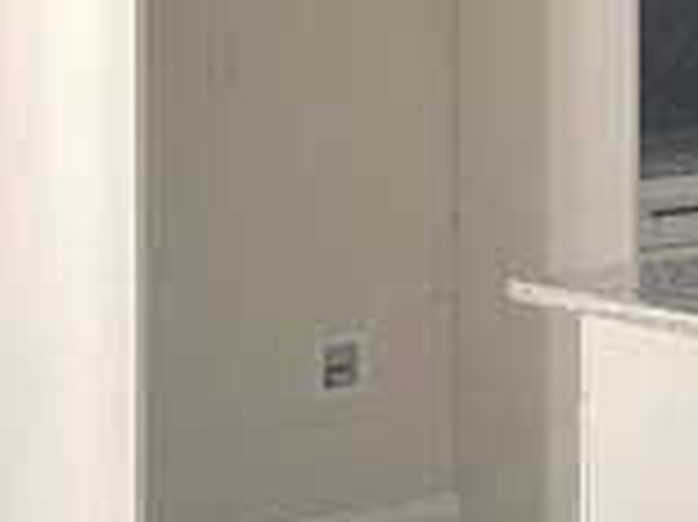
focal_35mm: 134
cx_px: 1720
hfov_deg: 11.8
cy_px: -130
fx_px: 2700
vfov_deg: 10.8
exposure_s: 1/63
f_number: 1.8
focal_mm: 4.25
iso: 125
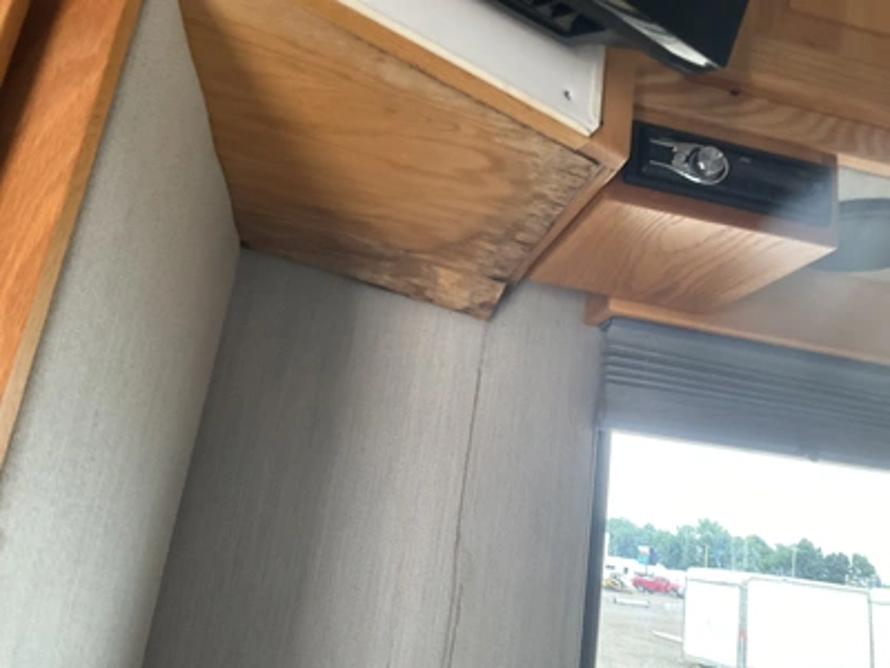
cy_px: 334
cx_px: 445
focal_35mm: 29
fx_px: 746
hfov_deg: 61.7
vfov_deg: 48.2
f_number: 1.8
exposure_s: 1/60
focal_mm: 3
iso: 200
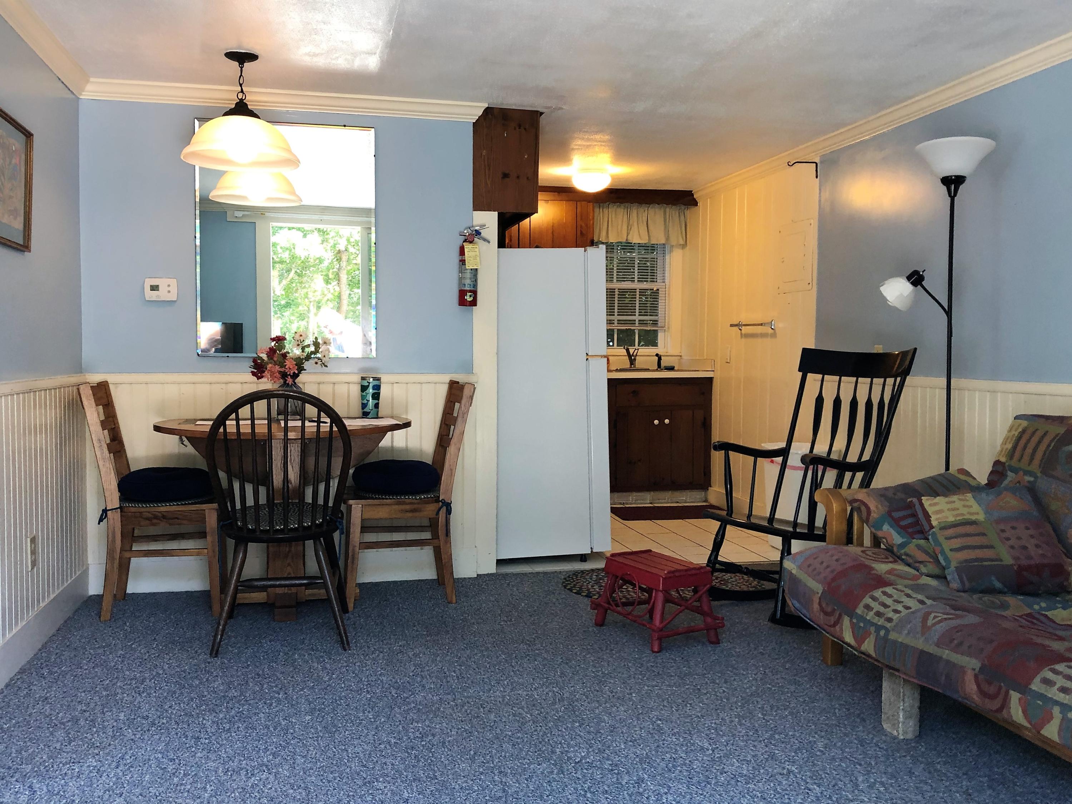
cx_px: 536
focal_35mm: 28
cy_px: 402
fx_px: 867
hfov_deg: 63.5
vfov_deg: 49.7
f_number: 1.8
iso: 25
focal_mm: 3.99
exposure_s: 1/30
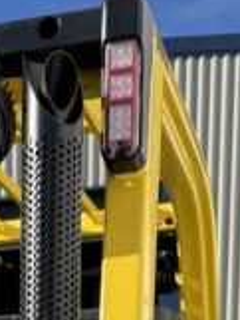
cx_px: -115
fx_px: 1099
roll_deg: +0.1
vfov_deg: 13.2
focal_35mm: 119
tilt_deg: -10.0
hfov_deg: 11.9
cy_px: 718
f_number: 1.78
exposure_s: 1/3597
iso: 80
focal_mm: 6.76
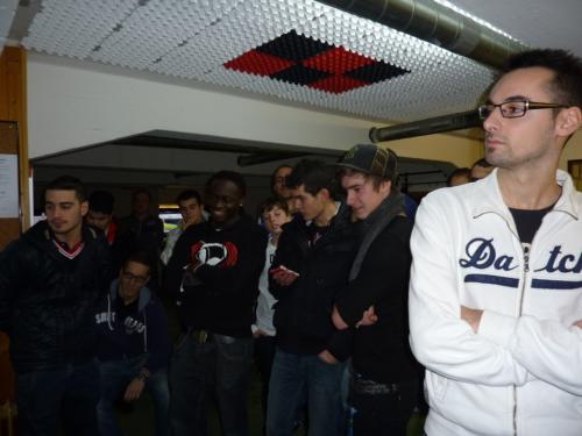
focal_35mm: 25
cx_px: 291
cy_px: 218
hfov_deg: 69.4
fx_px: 420
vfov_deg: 54.9
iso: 100
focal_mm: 4.1
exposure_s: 1/30
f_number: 3.3
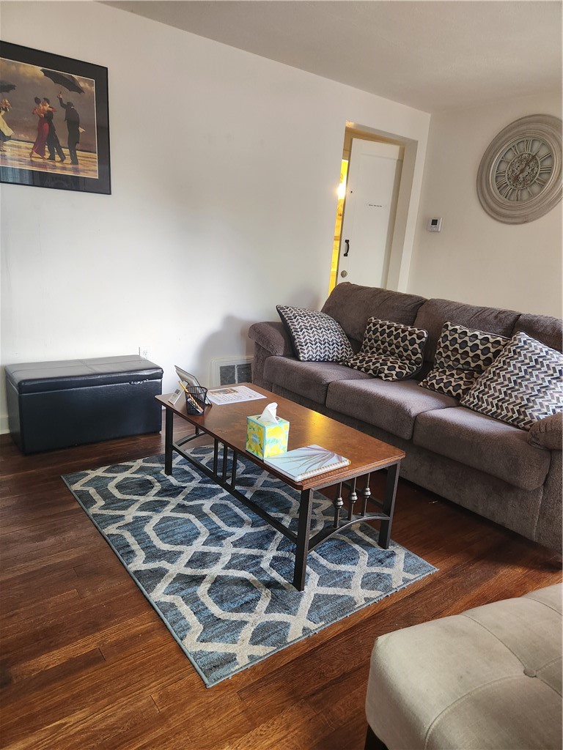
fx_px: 499
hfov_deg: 58.9
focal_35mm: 23
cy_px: 375
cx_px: 282
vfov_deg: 73.9
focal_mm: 5.4
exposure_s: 1/120
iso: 320
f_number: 1.8
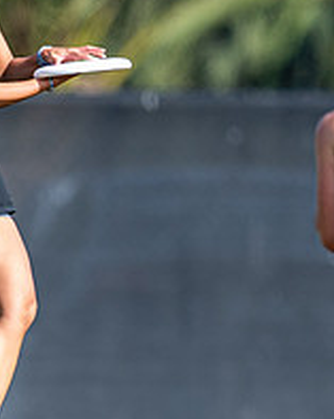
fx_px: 24585
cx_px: -37
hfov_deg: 0.8
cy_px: 283
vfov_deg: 1.0
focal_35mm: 1985
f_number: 2.8
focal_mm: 400
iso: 100
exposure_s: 1/2000
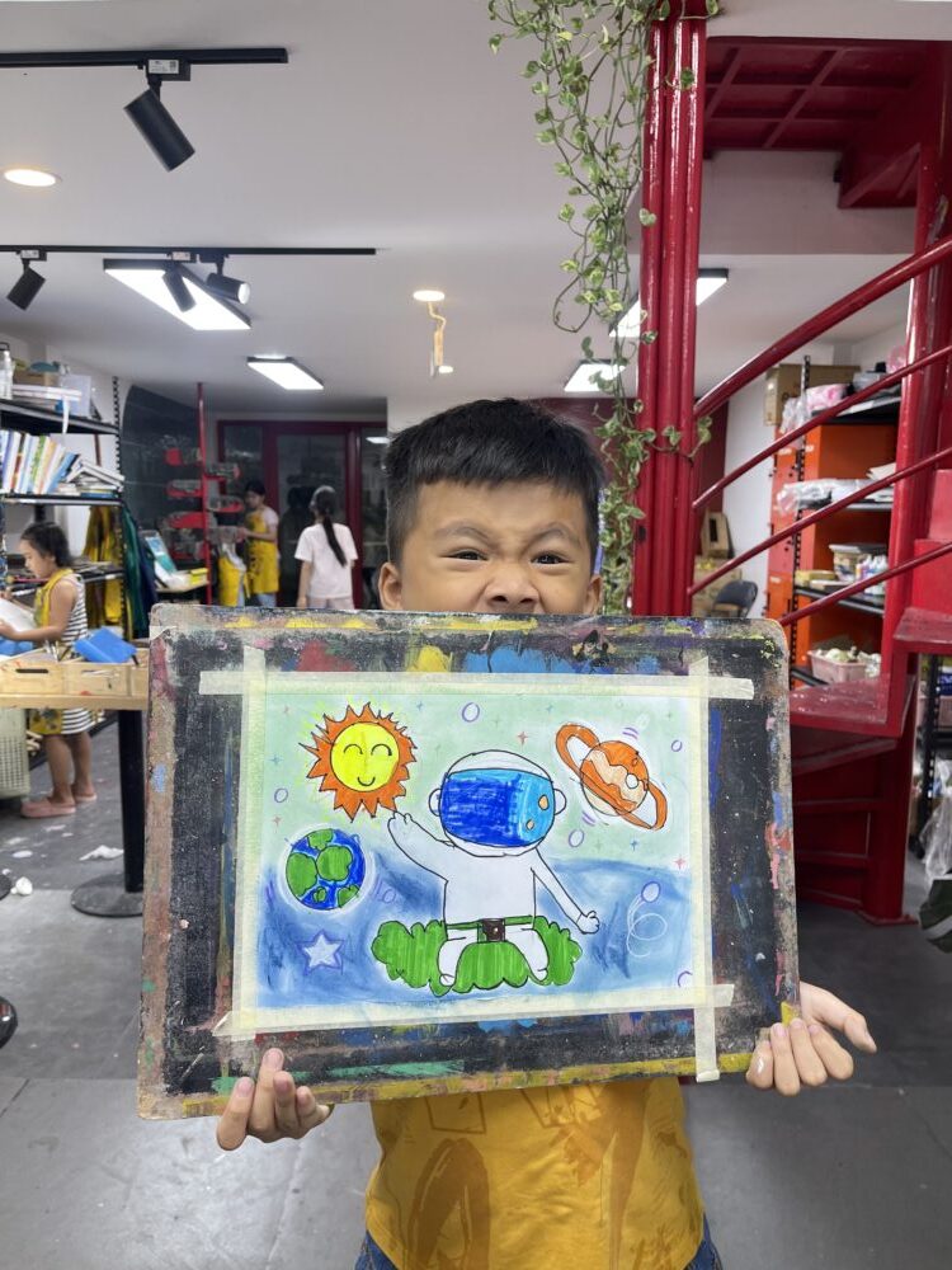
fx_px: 953
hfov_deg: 53.1
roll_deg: -0.2
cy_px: 635
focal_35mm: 26
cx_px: 476
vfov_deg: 67.3
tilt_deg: -8.4
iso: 64
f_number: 1.6
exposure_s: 1/100
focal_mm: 5.1
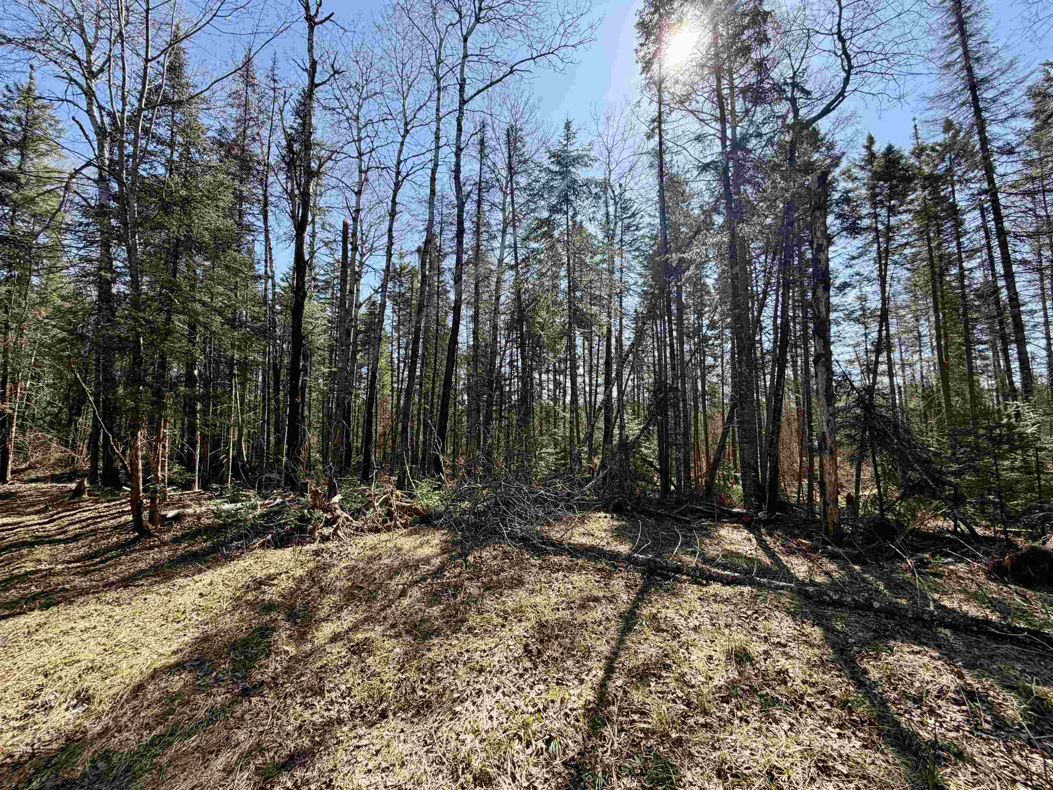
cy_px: 395
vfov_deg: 85.7
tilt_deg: +5.7
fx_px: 426
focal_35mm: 14
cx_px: 526
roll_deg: +1.2
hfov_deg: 102.1
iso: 50
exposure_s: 1/502
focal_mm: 2.22
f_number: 2.2
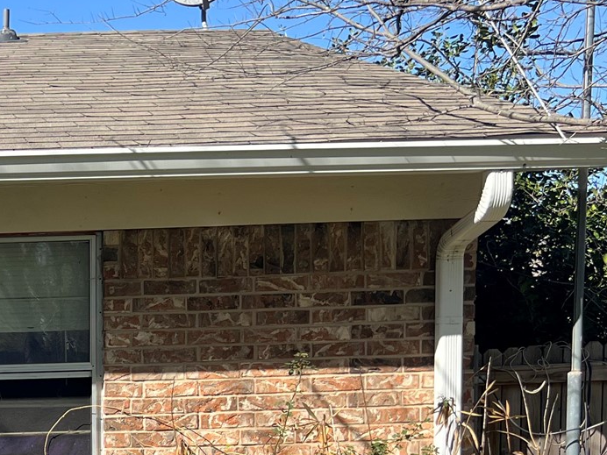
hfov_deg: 23.1
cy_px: 467
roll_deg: +1.4
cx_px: -134
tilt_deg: -4.2
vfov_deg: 18.6
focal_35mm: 77
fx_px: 1350
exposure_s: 1/1972
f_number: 1.5
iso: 50
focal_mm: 5.7
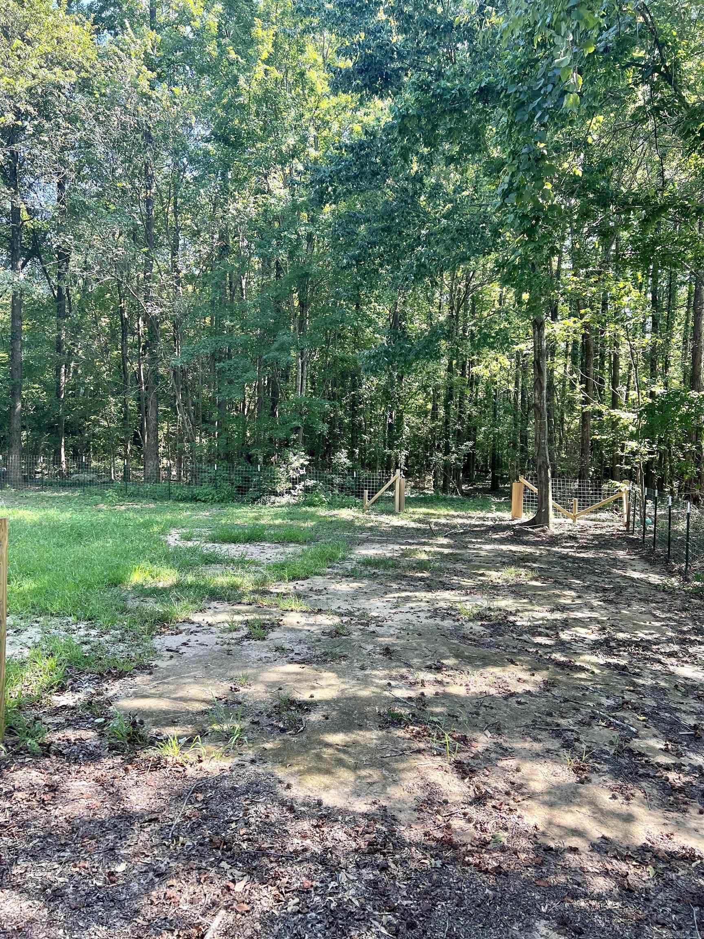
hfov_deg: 53.1
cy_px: 470
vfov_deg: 67.3
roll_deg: -1.5
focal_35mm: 26
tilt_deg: -1.3
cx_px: 352
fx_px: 705
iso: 50
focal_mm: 5.7
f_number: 1.5
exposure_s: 1/237
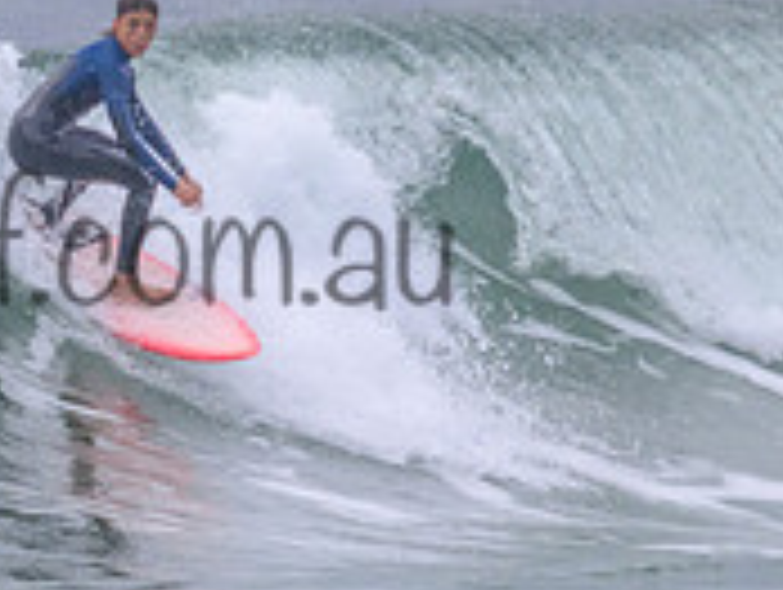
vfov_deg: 0.6
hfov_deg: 0.8
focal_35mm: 2564
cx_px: -22
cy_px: 200
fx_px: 58077
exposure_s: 1/1600
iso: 2200
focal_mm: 800
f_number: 11
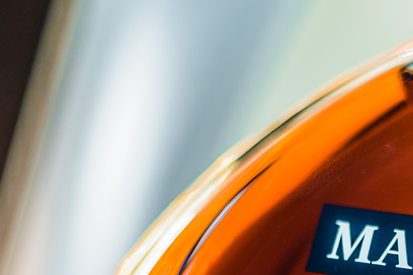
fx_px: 1675
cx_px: 352
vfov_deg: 9.3
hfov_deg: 14.0
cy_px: 296
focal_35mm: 146
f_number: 1.4
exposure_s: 1/160
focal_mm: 50
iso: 200
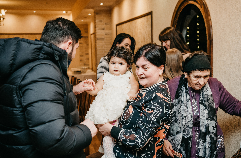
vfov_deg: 27.3
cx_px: 125
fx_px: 327
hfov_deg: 40.5
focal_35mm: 49
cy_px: 77
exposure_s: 1/160
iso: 400
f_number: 3.5
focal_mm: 46
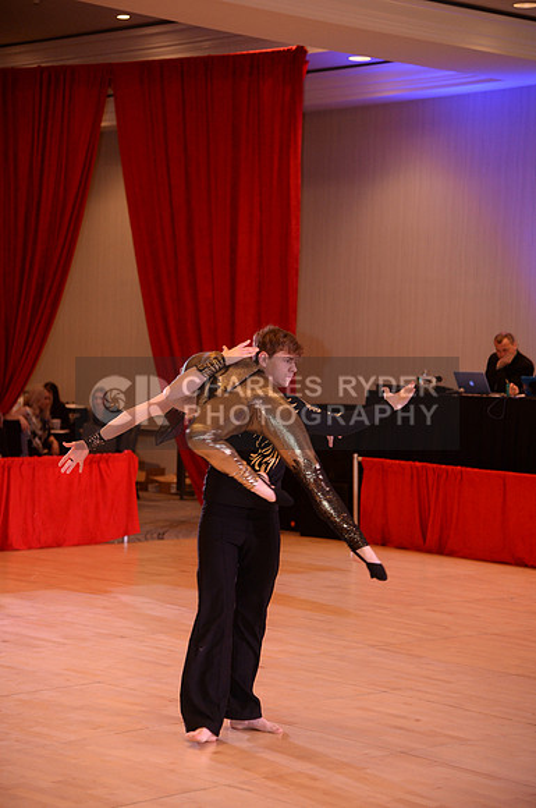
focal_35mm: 85
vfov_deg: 23.9
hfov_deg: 16.0
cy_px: 404
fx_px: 1904
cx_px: 268
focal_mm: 85
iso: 2000
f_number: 4
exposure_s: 1/250
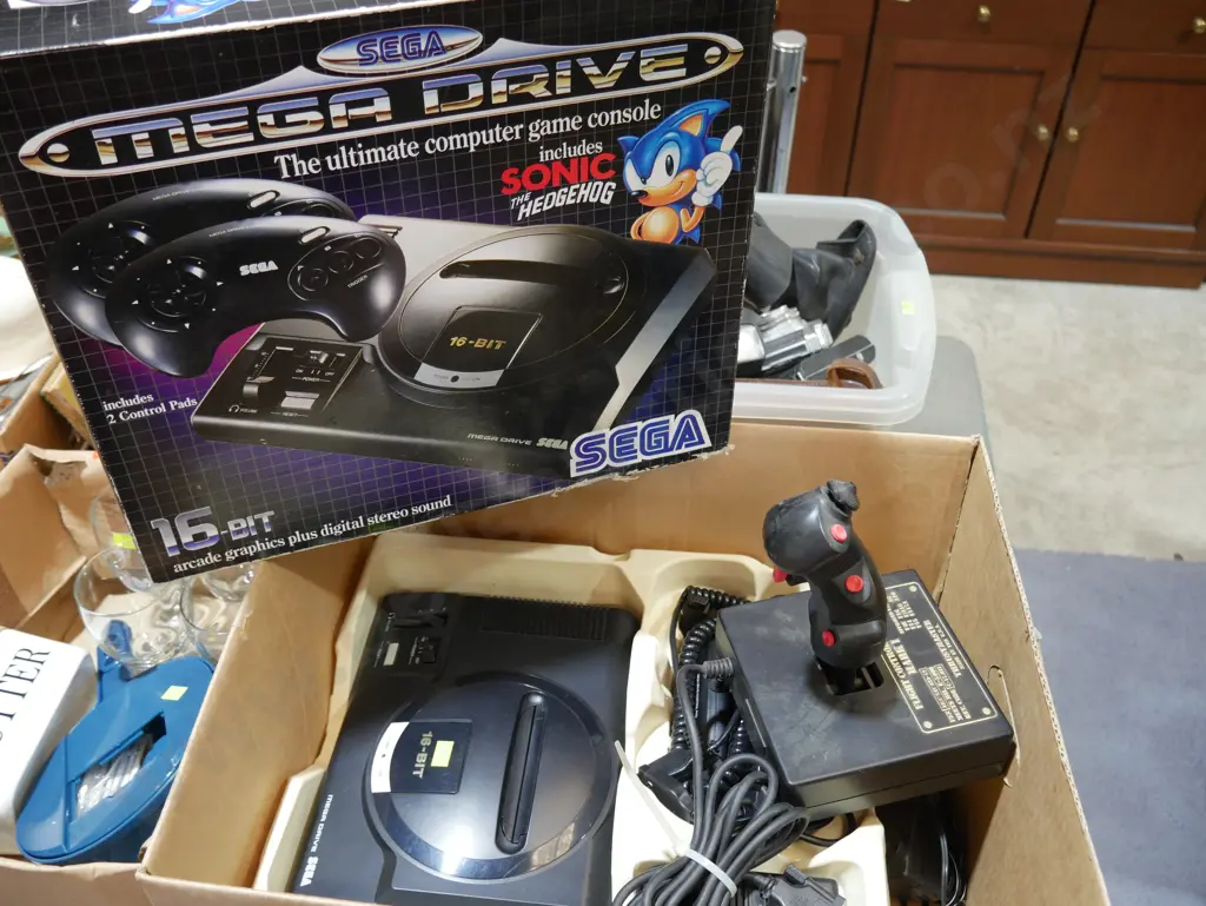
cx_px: 603
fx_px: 1115
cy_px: 453
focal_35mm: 32
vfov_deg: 44.2
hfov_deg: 56.8
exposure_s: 1/60
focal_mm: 16
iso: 500
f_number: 3.6
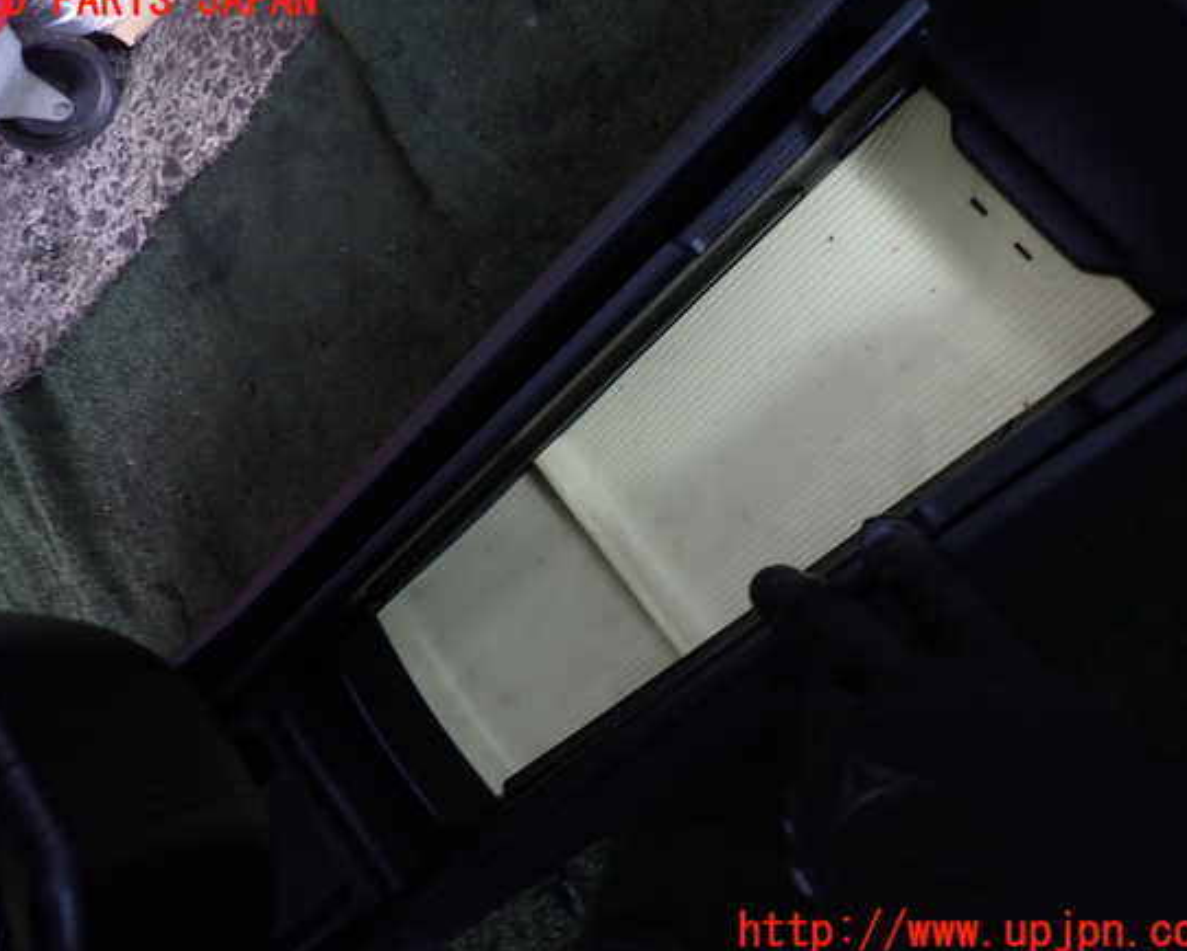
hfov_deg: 64.0
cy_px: 467
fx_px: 949
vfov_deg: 53.2
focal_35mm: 27
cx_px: 576
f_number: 2
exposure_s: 1/50
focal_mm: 4.5
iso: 200
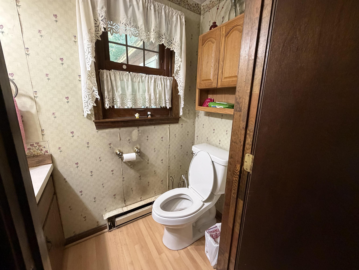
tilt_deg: -14.1
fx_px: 145
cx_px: 180
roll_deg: -1.0
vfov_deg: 85.7
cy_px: 135
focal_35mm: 14
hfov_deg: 102.1
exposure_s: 1/60
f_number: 2.2
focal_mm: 2.22
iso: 500
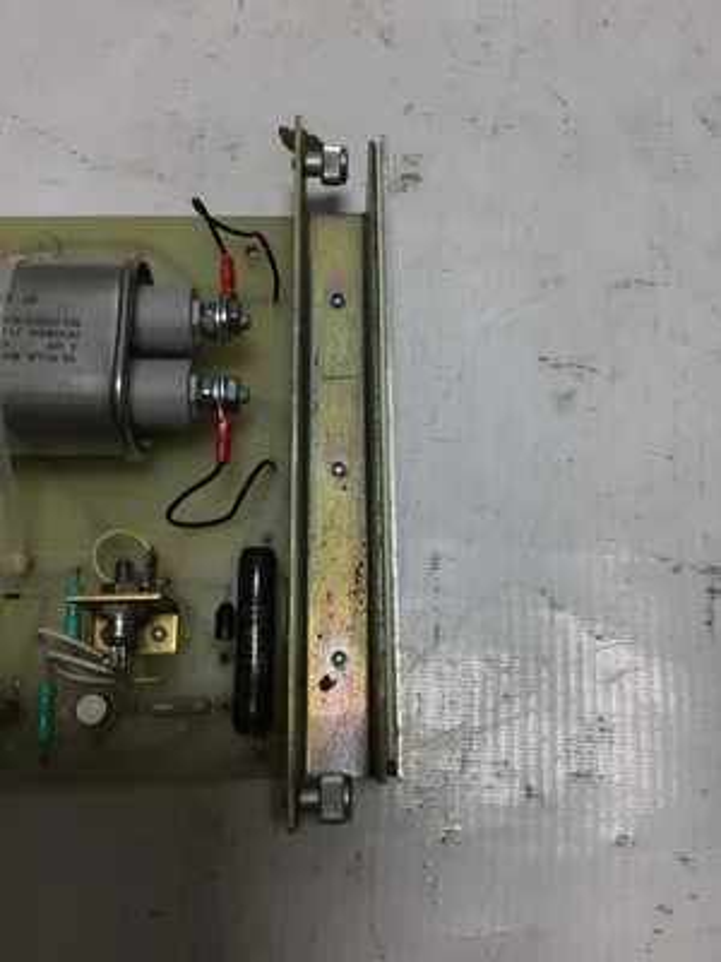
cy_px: 481
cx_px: 360
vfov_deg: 58.4
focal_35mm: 31
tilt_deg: -73.0
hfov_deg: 45.4
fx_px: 861
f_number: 2.4
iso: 25
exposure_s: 1/295
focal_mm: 3.3
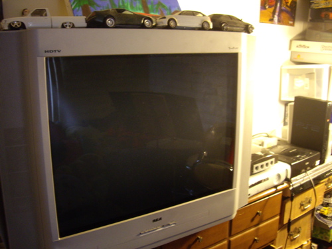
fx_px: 364
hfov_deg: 49.0
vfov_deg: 37.7
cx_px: 166
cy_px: 124
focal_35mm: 38
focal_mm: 7.9
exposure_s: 1/4
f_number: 2.8
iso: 400
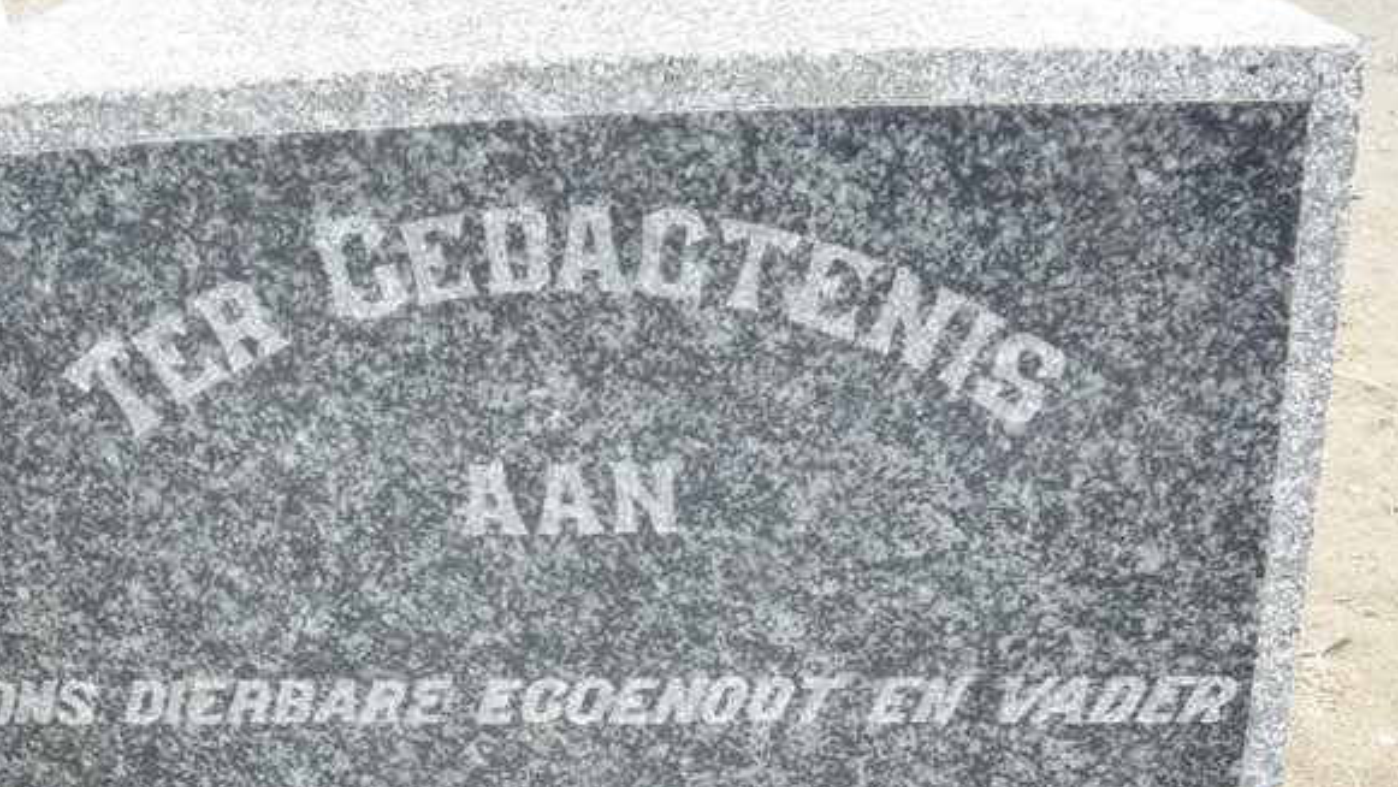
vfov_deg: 29.3
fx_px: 1446
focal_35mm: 39
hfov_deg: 51.4
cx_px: 602
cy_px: 698
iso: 200
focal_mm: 4.6
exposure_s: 1/50
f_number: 6.3
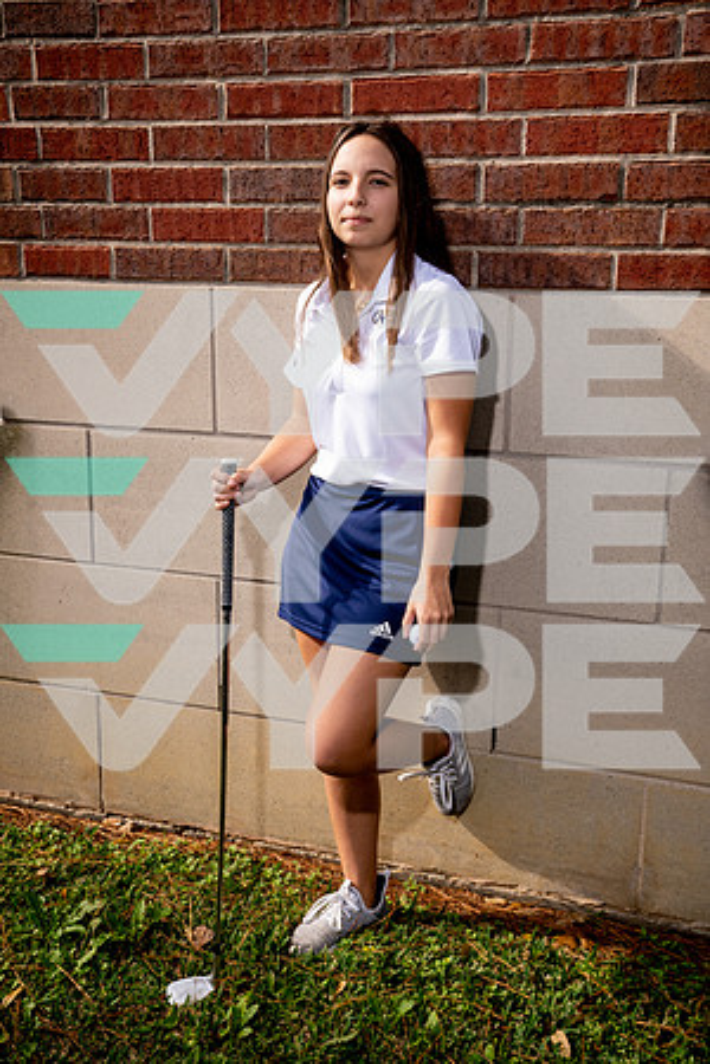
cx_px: 355
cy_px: 532
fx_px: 1183
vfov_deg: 48.5
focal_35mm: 40
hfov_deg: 33.4
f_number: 8
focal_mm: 40
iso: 160
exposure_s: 1/250
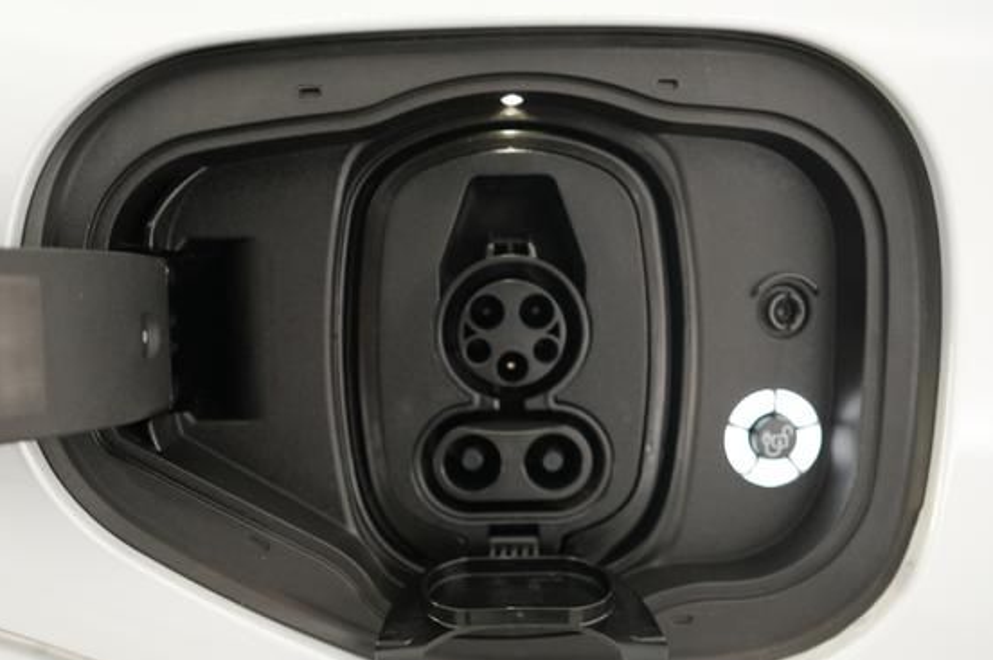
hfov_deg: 63.7
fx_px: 799
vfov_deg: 44.9
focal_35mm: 29
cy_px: 352
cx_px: 486
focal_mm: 25
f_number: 2.8
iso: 3200
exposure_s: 1/60
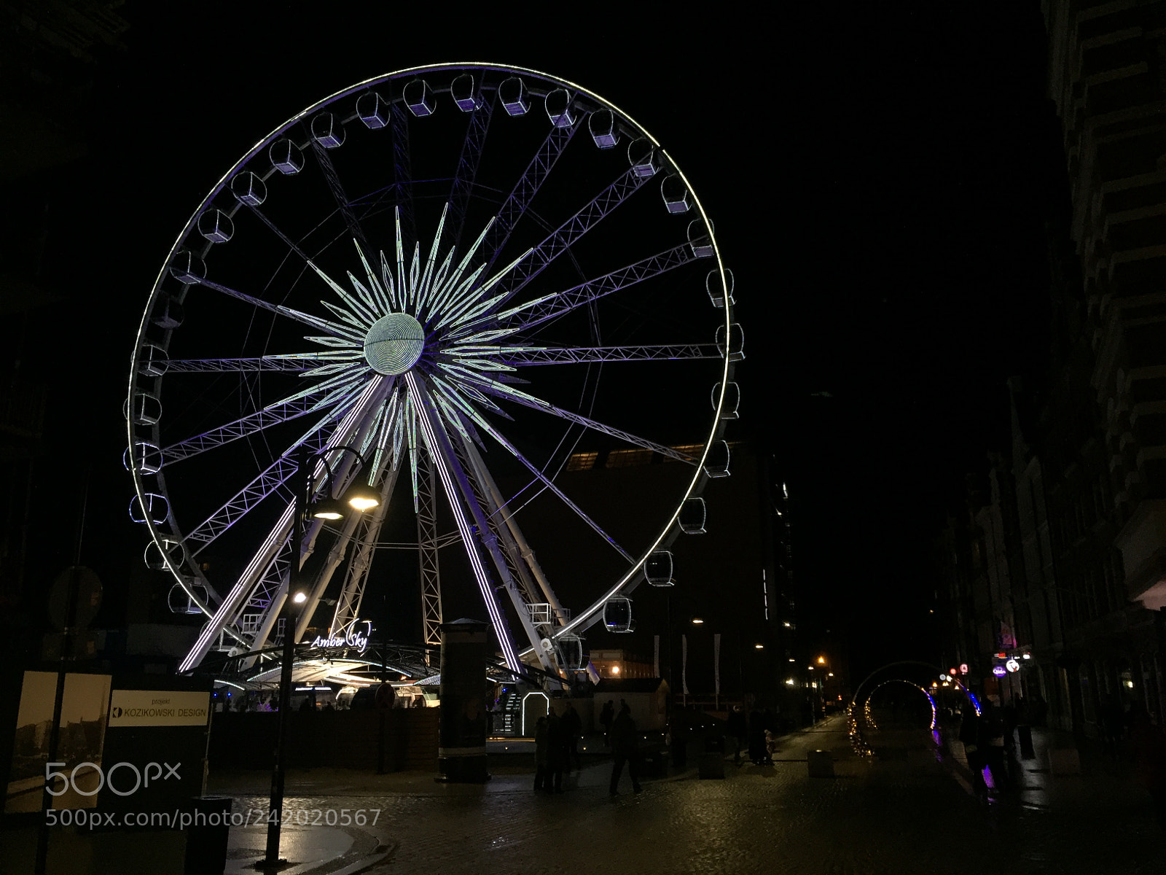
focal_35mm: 29
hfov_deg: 61.7
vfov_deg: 48.2
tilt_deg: +13.6
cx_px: 583
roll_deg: -0.3
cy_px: 438
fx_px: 977
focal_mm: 4.15
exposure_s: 1/33
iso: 50
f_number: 2.2
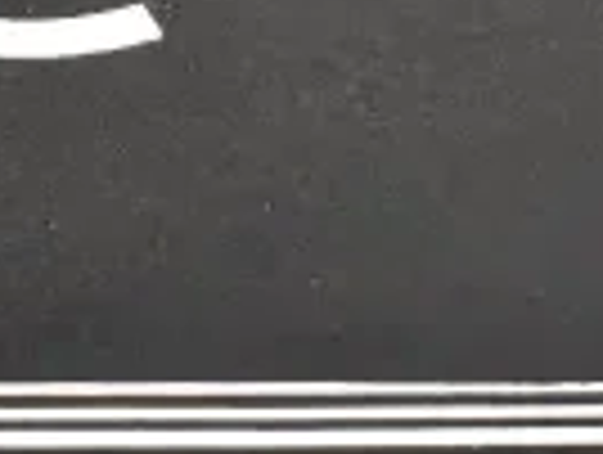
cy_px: -2
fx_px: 6286
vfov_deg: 4.1
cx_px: -711
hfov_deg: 5.4
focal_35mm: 360
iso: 7200
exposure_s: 1/100
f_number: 5.6
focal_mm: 55
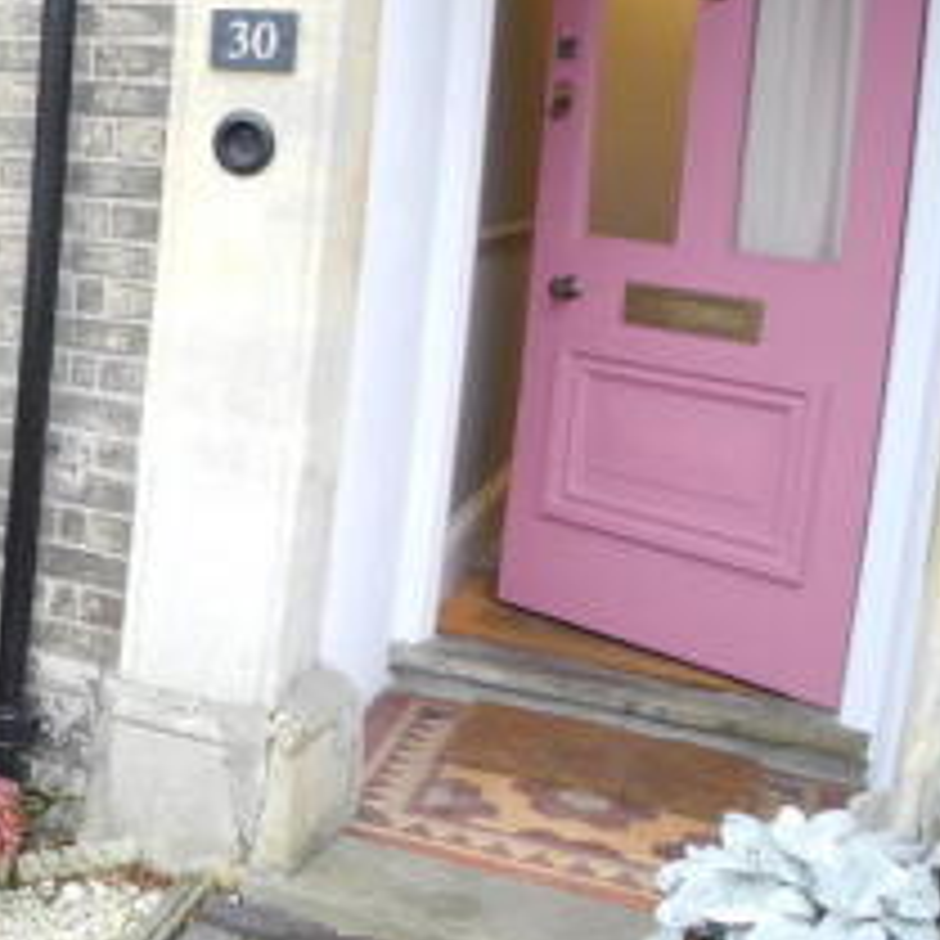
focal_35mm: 69
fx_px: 2120
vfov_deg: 24.7
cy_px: 214
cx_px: -223
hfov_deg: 22.7
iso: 247
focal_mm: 6
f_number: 2.8
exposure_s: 1/30
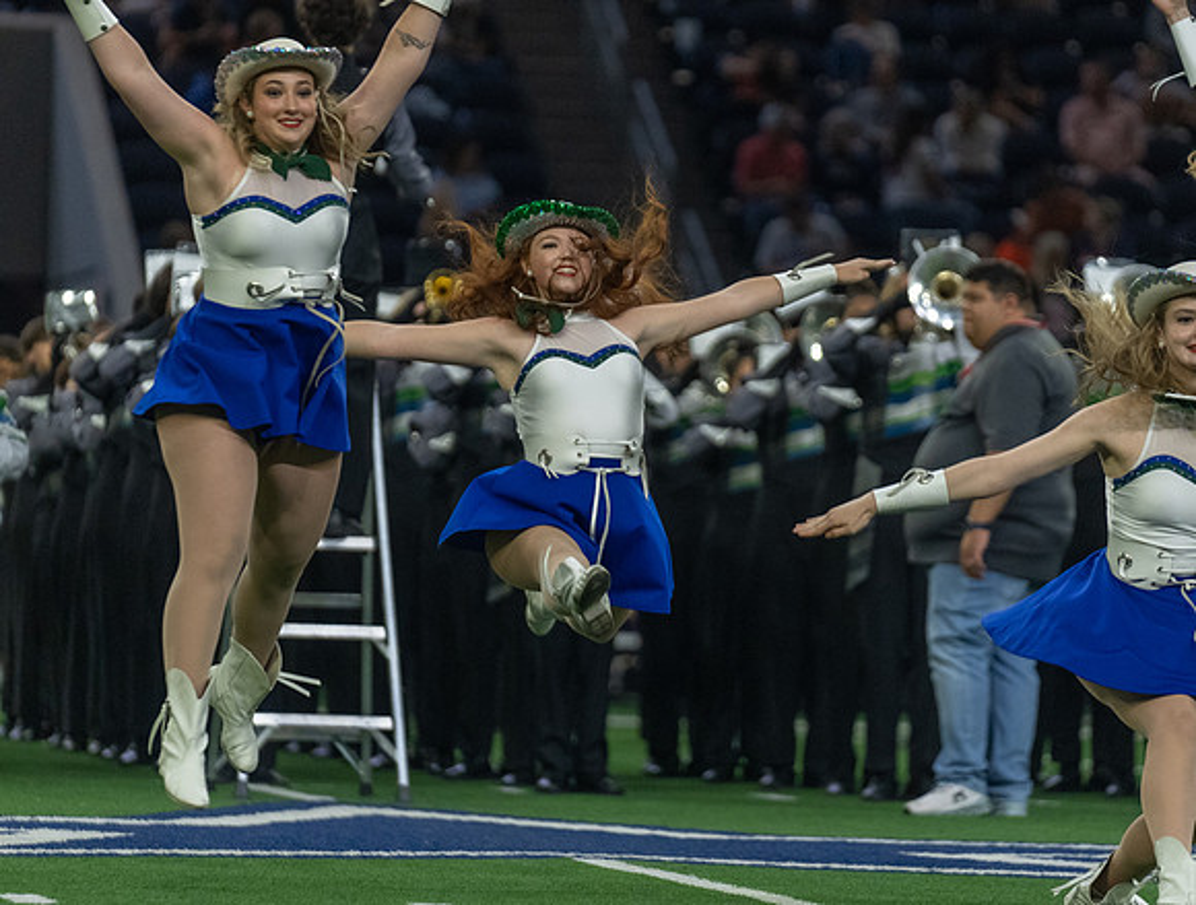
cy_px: 372
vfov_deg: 4.9
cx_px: 641
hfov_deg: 6.5
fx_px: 10537
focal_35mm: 304
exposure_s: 1/1000
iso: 3200
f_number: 2.8
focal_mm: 200
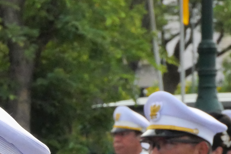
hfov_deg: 4.4
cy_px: 282
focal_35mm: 467
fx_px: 2999
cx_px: -176
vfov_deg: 2.9
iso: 3200
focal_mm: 60
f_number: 11
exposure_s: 1/1300
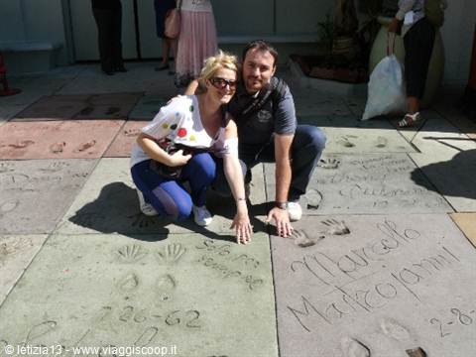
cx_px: 238
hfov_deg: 51.4
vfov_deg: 39.7
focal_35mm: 36
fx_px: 495
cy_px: 178
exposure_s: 1/250
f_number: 5.6
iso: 100
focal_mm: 6
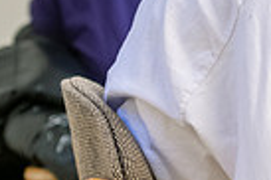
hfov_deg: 6.9
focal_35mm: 297
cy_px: -56
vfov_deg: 4.6
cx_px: 322
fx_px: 2233
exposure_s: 1/160
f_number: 3.2
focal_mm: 70
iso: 1600
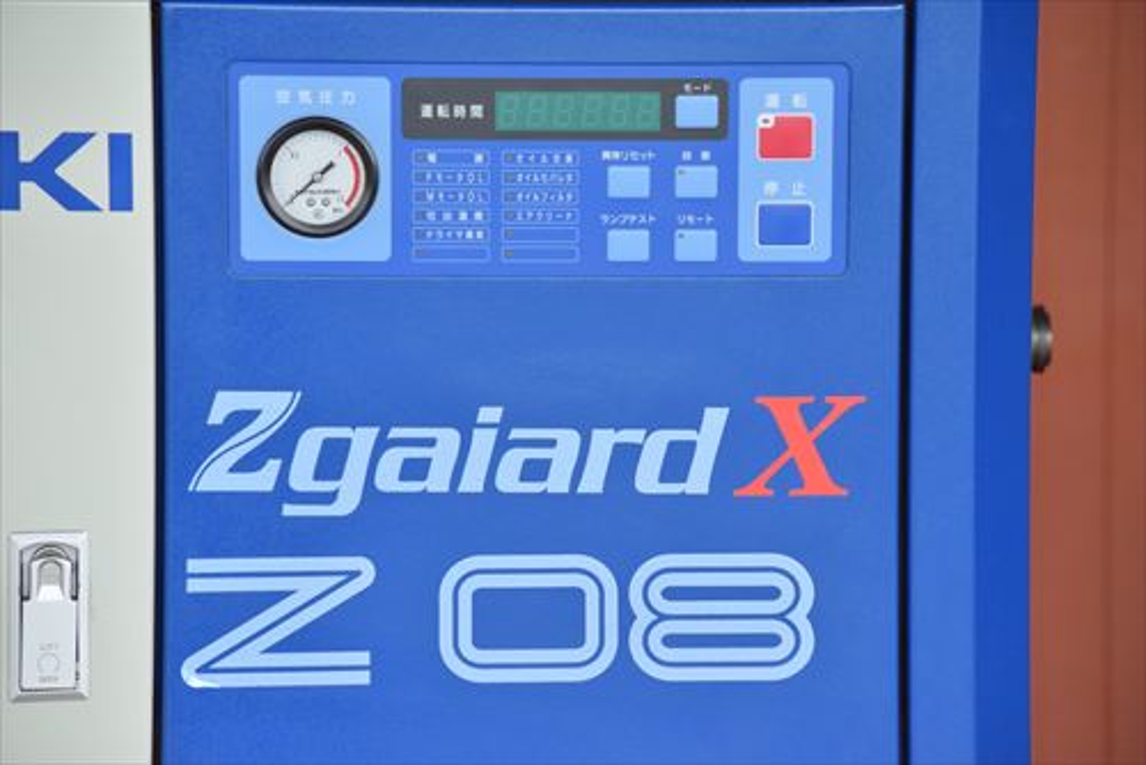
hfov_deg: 11.4
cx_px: 573
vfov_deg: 7.6
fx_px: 5733
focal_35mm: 180
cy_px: 382
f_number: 6.3
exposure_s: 1/800
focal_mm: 120
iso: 1250
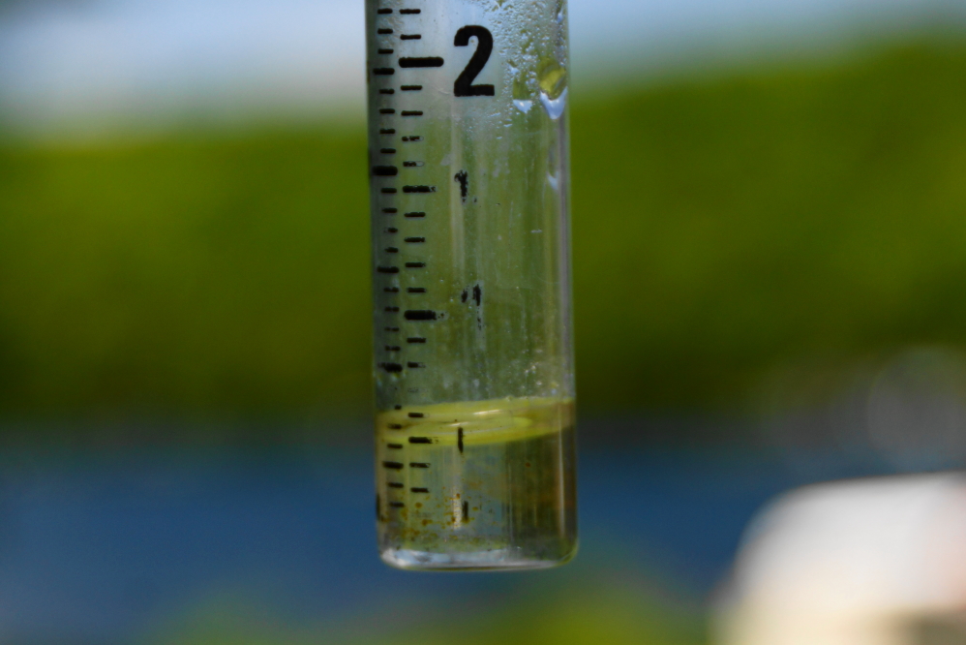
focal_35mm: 128
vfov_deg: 10.8
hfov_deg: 16.1
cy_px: 322
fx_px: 3422
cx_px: 483
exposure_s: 1/160
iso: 125
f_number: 5.6
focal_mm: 85
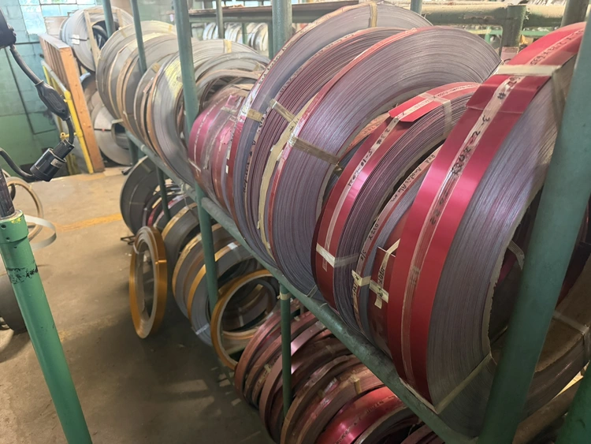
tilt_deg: -27.8
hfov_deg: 71.6
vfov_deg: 56.8
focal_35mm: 24
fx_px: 410
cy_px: 222
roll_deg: +1.4
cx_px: 296
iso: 800
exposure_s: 1/40
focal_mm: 6.76
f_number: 1.78
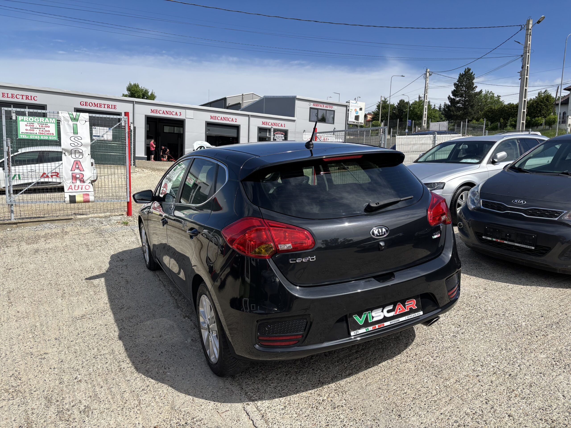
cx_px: 286
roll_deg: -3.2
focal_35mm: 26
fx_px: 429
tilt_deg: -6.0
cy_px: 214
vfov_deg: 53.1
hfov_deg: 67.3
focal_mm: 5.96
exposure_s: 1/3413
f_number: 1.6
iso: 50
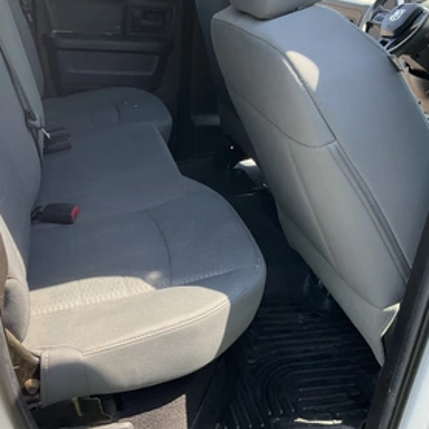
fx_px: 519
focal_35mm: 37
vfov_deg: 44.9
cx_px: 204
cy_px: 229
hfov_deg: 44.9
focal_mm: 3
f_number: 1.8
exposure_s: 1/183
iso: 20
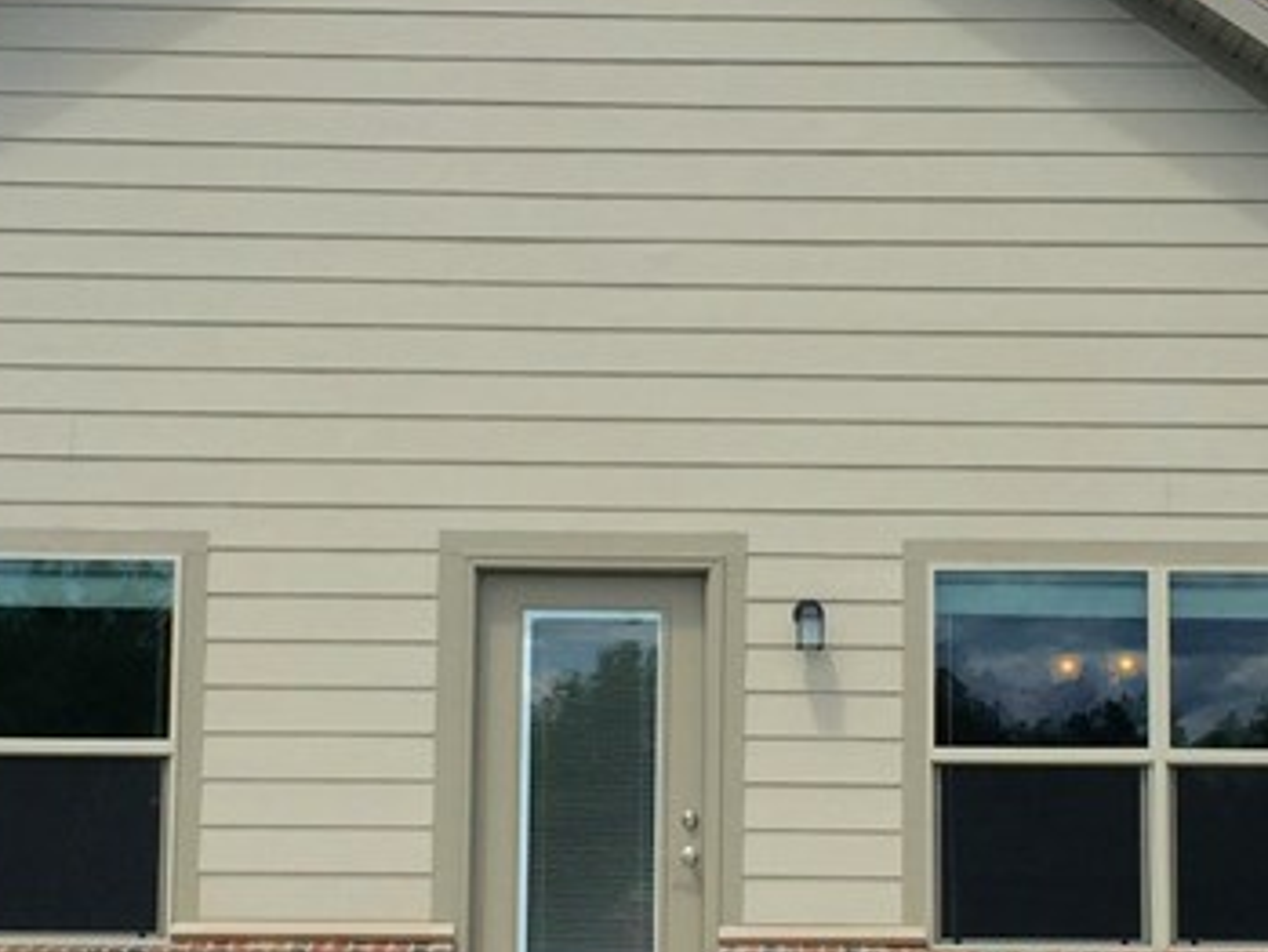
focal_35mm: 85
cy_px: 585
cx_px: 759
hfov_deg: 23.0
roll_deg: -1.6
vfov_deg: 17.4
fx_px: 3115
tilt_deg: +5.4
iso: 32
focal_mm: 4.15
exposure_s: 1/1883
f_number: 2.2
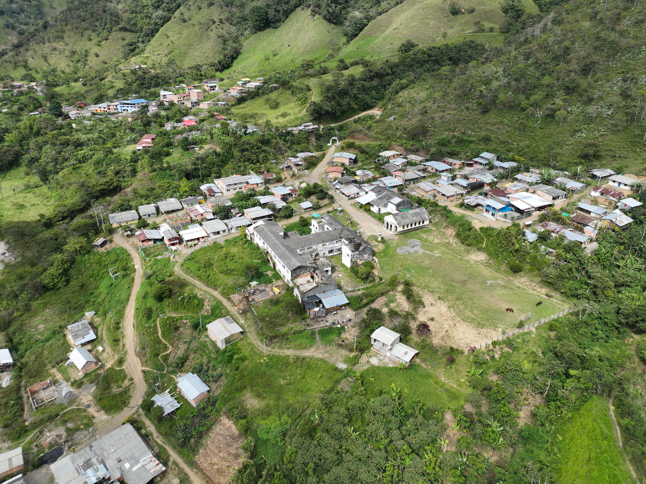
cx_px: 323
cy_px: 242
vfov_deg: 56.8
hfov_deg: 71.6
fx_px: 448
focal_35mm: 24
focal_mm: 12.29
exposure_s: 1/1000
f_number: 2.8
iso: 100
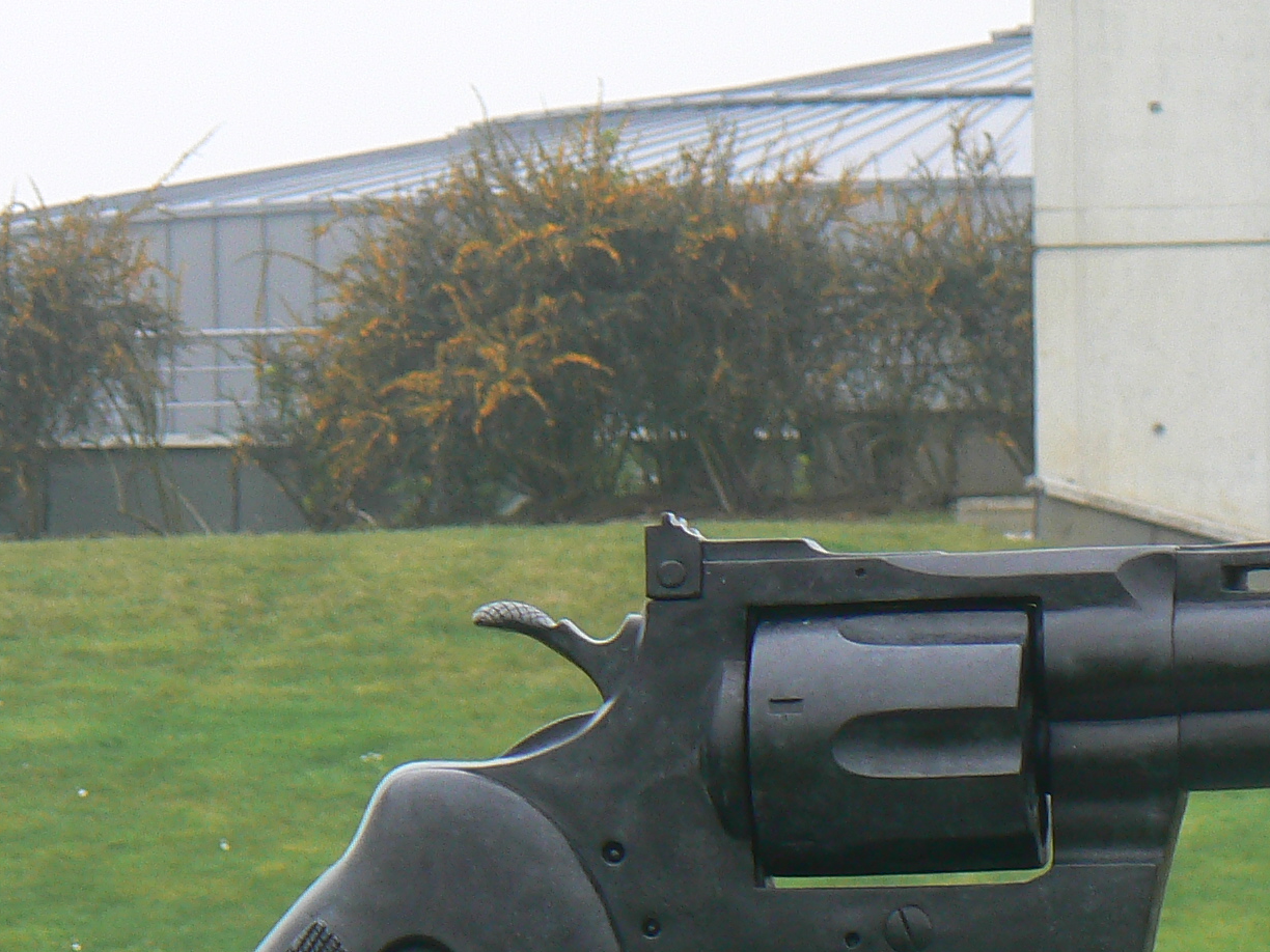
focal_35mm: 481
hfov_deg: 4.1
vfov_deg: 3.1
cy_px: 1054
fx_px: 17647
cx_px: 846
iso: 80
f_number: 5.6
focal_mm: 34.8
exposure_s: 1/200
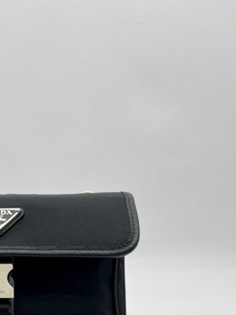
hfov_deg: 24.2
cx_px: 3
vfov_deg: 31.5
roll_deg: -0.2
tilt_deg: -8.4
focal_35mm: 58
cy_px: 288
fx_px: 527
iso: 40
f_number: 1.5
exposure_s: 1/159
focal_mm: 5.7
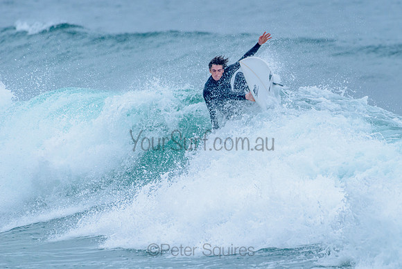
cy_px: 150
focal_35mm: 628
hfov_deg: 3.3
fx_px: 7011
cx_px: 249
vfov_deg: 2.2
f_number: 5.6
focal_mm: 500
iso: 800
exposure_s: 1/2000
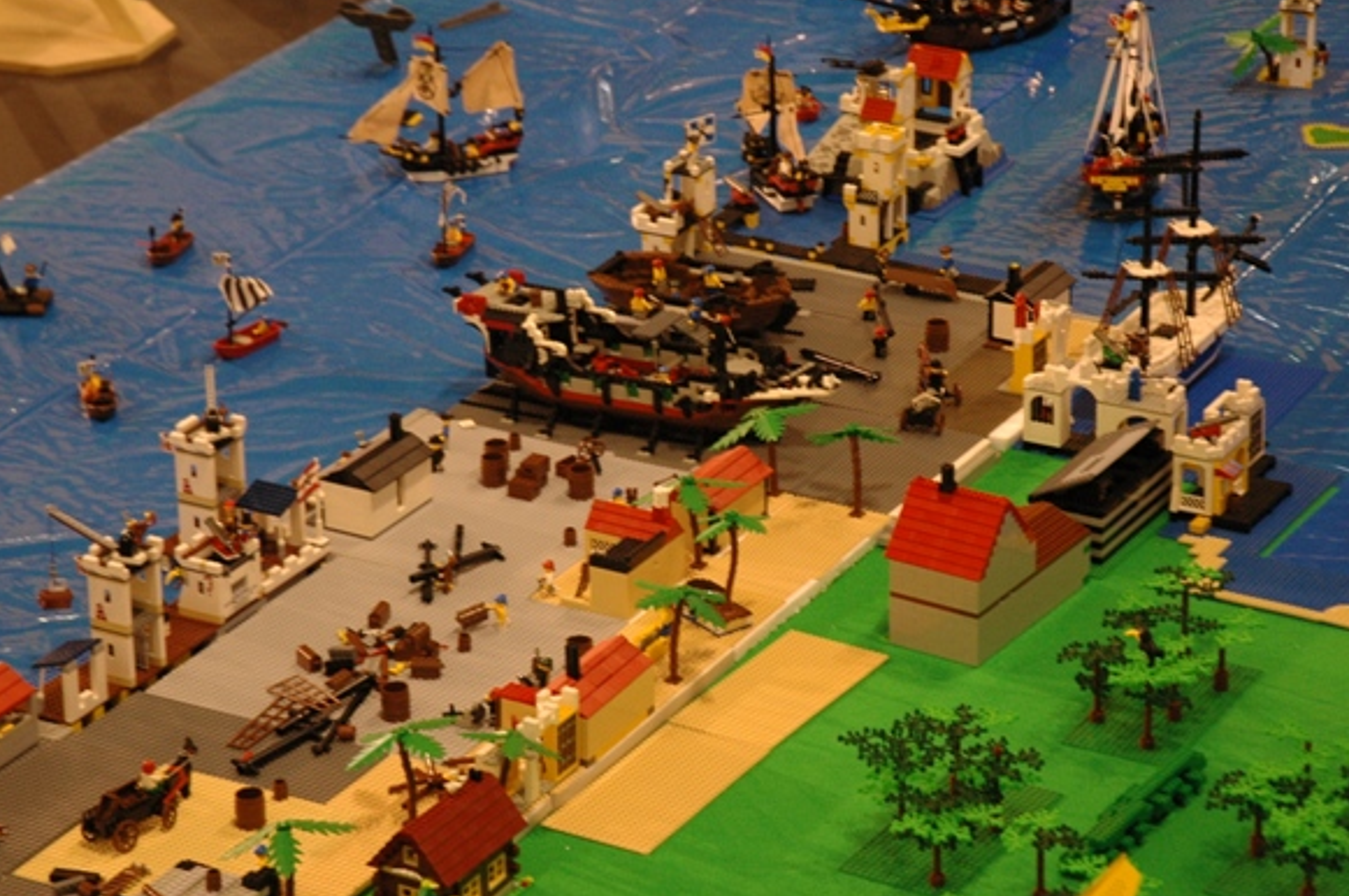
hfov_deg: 16.5
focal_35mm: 124
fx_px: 4641
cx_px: 796
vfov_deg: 11.0
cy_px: 455
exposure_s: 1/40
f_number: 4.5
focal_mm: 60
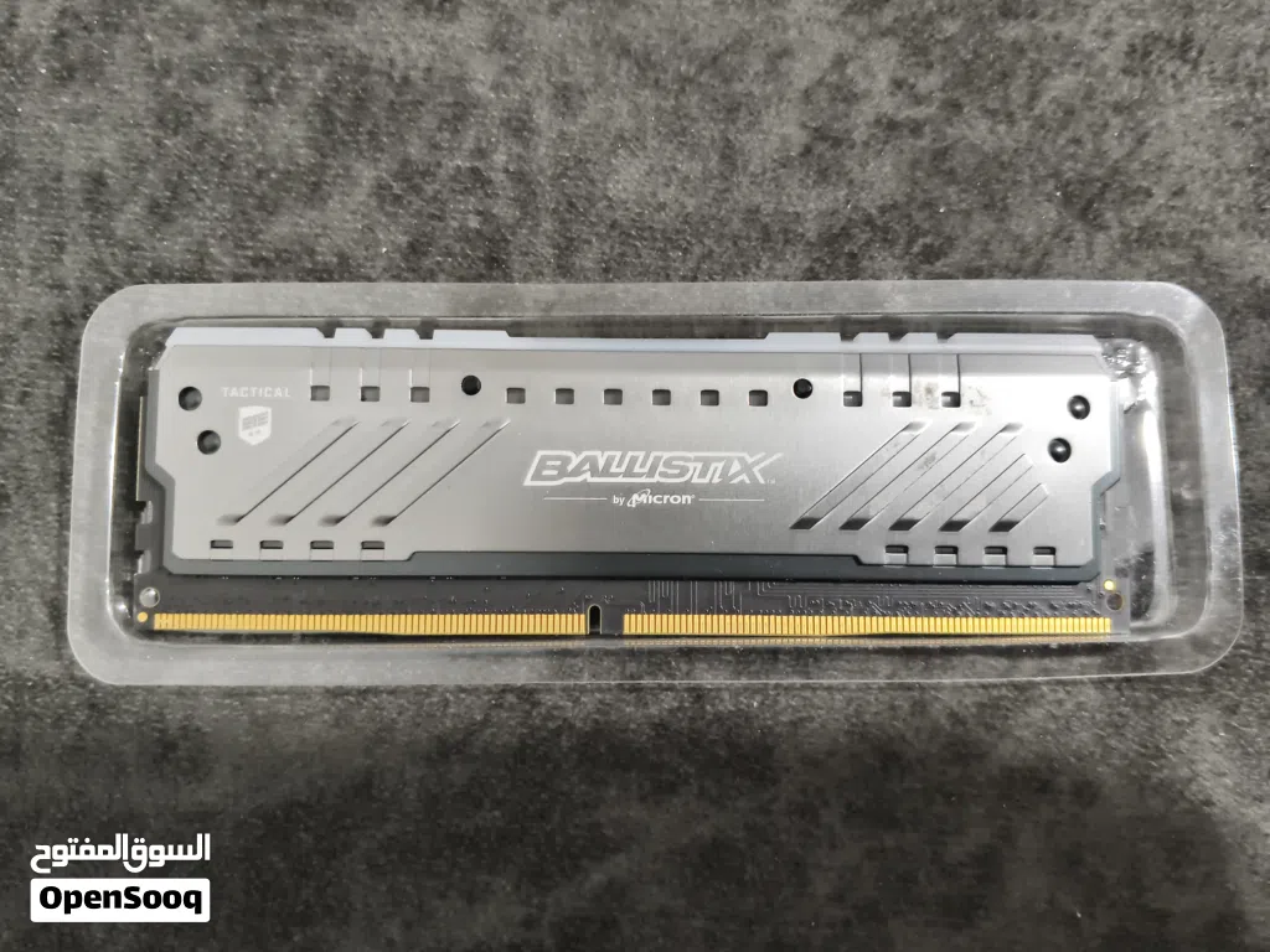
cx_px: 635
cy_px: 476
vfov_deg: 58.9
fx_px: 844
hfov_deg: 73.9
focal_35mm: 23
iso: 704
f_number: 1.6
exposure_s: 1/33.3
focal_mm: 4.09
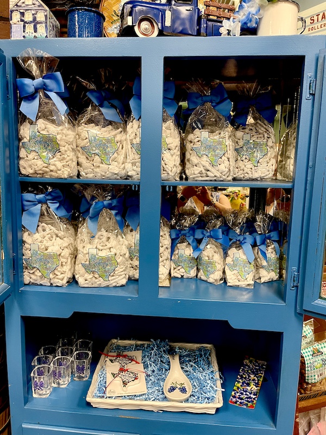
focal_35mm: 25
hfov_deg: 54.9
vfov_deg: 69.4
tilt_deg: -8.1
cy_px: 218
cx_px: 163
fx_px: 314
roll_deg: -0.3
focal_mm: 5.1
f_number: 1.6
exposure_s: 1/60
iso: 160
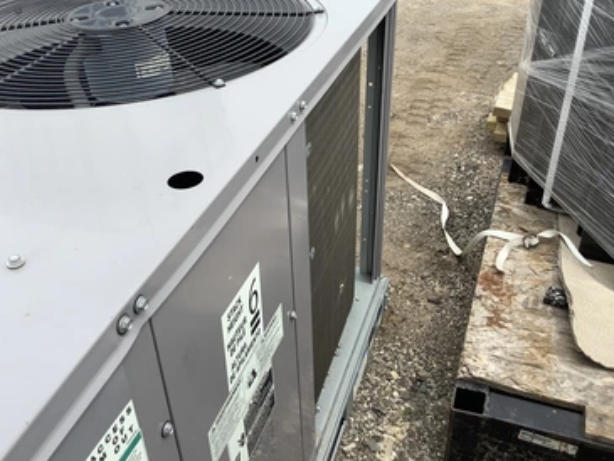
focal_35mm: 34
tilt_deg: -34.7
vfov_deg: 41.8
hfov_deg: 53.9
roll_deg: +3.8
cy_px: 230
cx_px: 296
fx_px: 603
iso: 25
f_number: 2.4
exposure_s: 1/840
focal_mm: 3.3
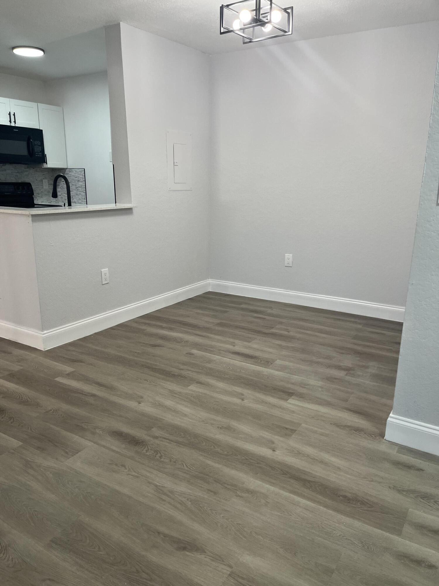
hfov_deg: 53.1
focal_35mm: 26
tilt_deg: -14.1
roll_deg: -1.0
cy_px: 293
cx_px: 220
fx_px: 440
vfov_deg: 67.3
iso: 125
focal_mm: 5.1
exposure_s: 1/120
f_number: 1.6
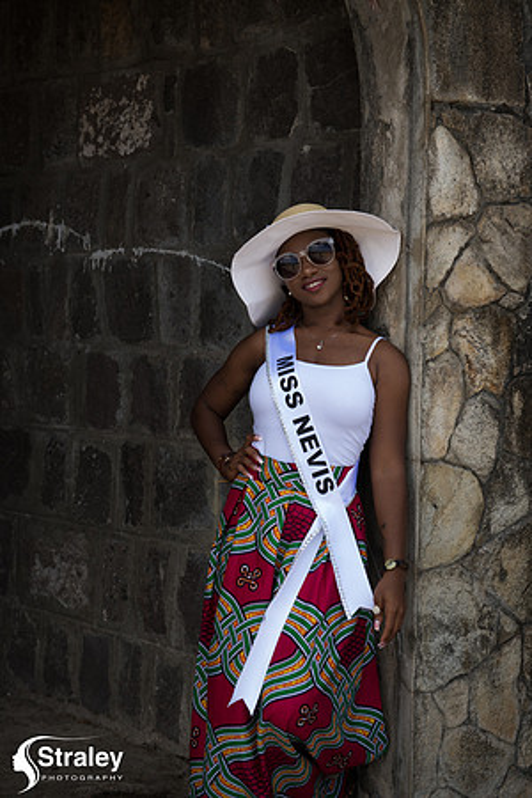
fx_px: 1374
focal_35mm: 62
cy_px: 399
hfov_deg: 21.9
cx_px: 266
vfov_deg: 32.4
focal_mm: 62
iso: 125
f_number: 5.6
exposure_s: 1/160
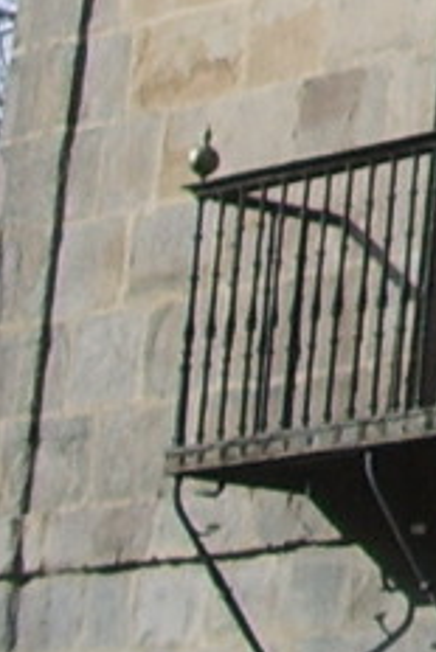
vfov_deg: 7.9
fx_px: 4553
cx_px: 1750
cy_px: -500
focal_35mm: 251
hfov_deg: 4.9
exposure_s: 1/400
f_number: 4.3
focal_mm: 5.8
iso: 50
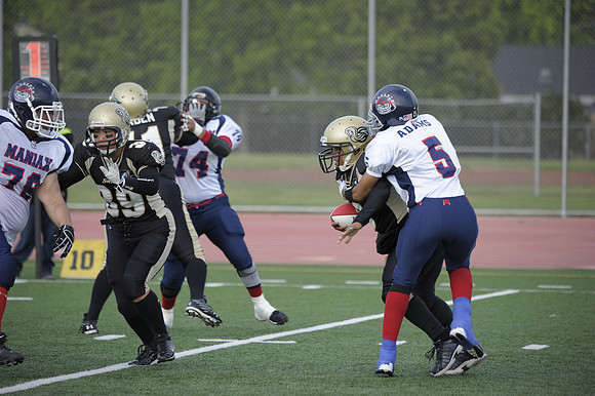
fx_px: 5781
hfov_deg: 5.9
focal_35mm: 350
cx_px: 298
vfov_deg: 3.9
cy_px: 198
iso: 800
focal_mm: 350
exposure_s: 1/1000
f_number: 6
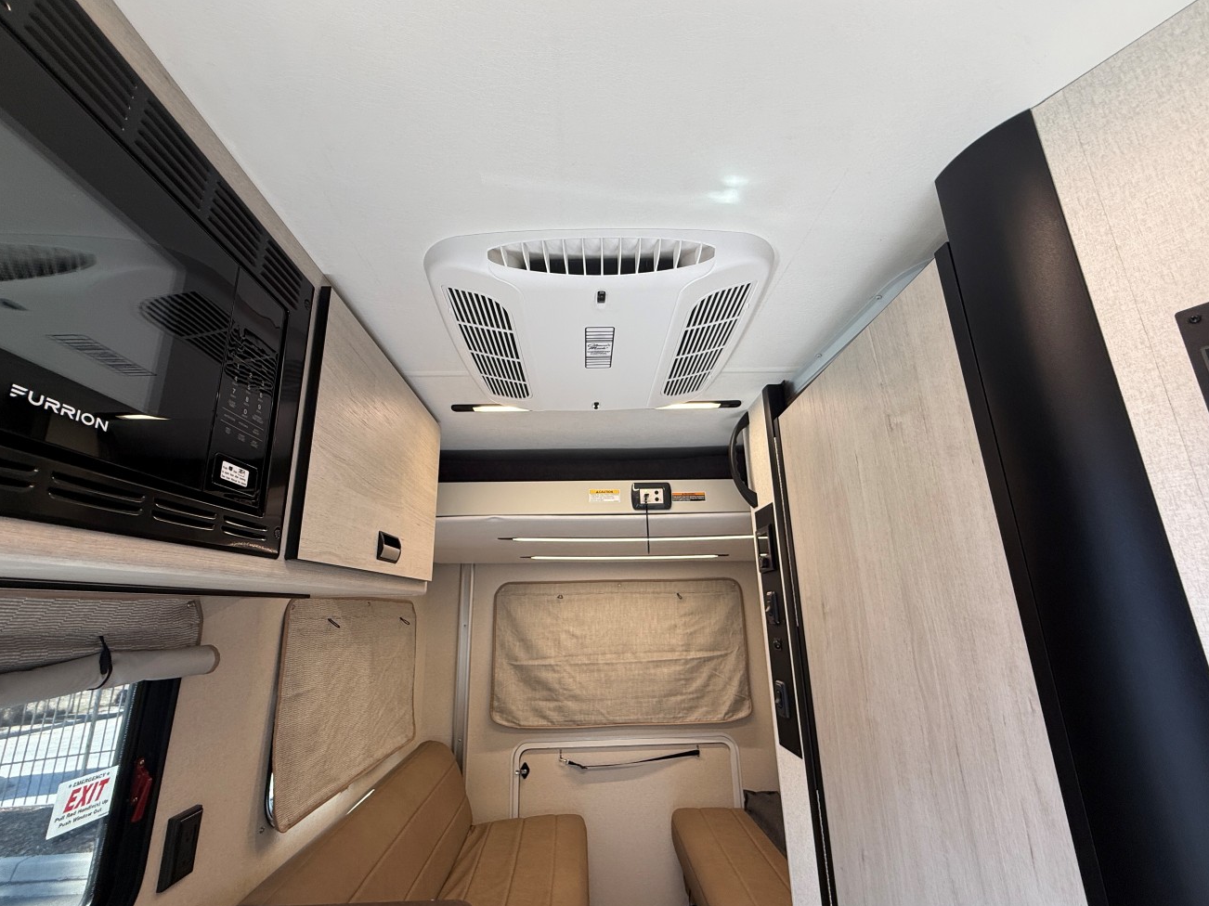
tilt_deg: +16.5
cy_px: 468
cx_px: 599
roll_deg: +3.1
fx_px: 524
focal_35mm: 15
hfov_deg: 98.2
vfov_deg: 81.7
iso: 80
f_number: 2.2
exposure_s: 1/121
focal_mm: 2.22
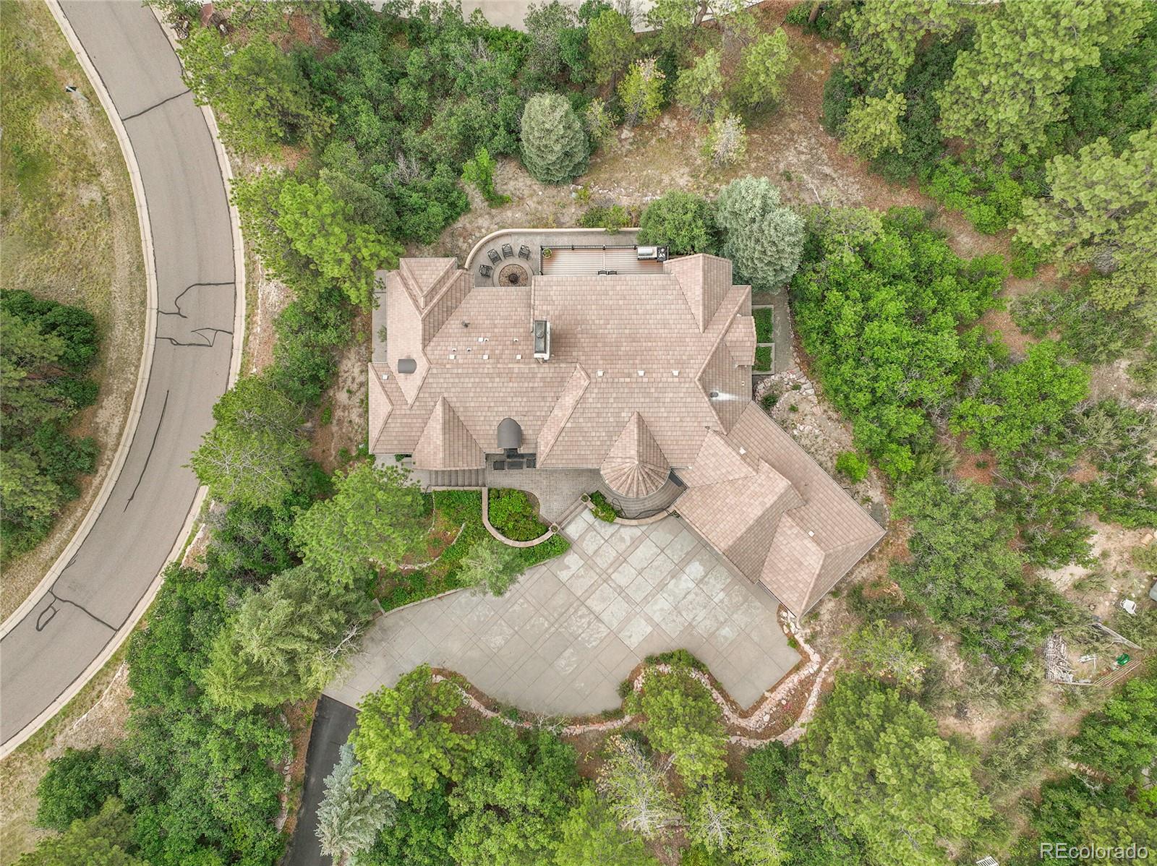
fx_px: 802
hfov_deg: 71.6
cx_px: 578
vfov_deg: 56.8
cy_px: 433
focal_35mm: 24
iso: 100
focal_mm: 12.29
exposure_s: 1/20
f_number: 2.8
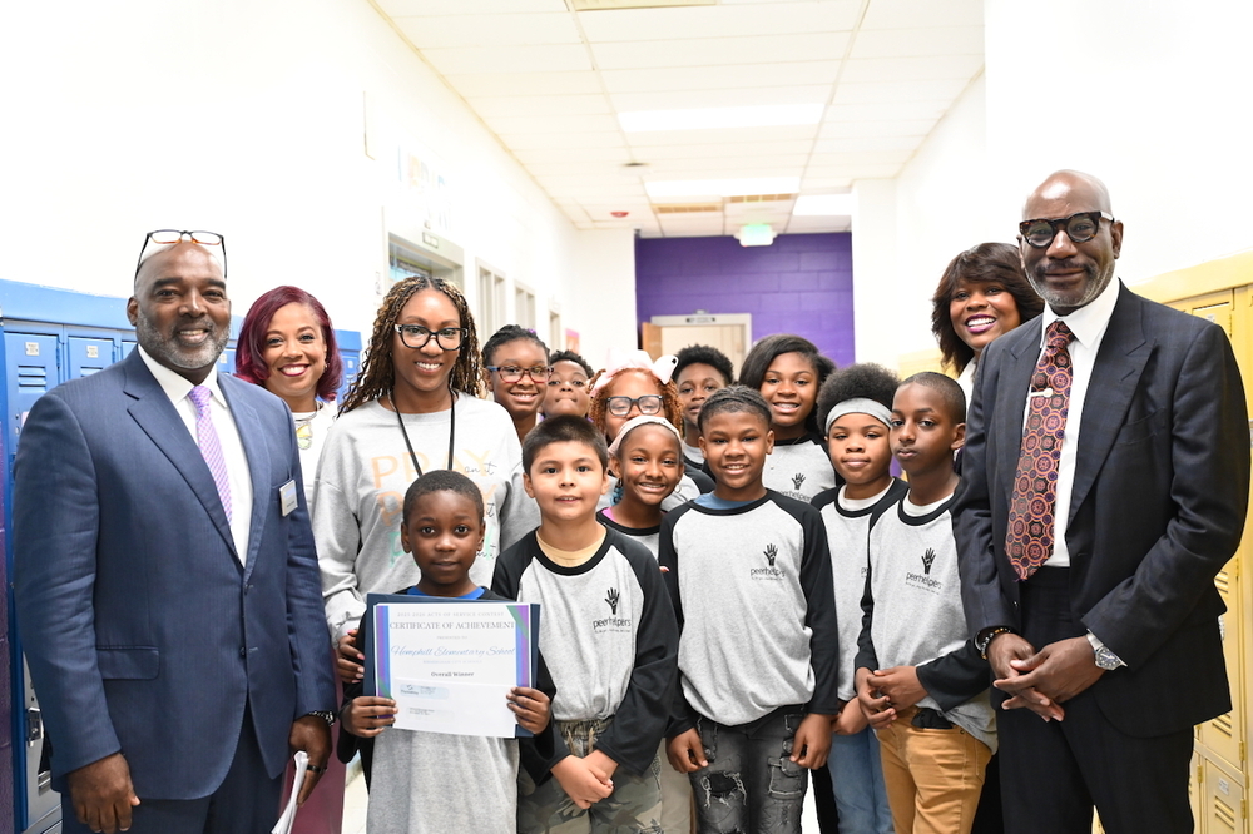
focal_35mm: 43
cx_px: 626
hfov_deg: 45.4
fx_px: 1496
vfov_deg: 31.2
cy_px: 417
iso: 3200
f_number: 4
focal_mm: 43
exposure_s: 1/100
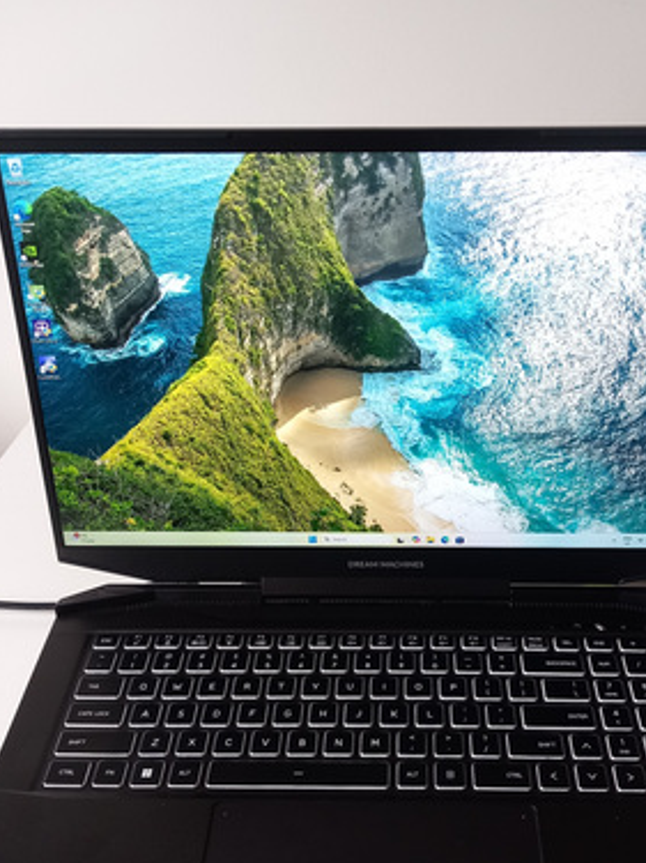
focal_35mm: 36
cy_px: 534
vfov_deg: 50.9
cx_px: 380
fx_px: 896
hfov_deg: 39.5
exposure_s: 1/33.3
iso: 200
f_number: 1.8
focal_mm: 4
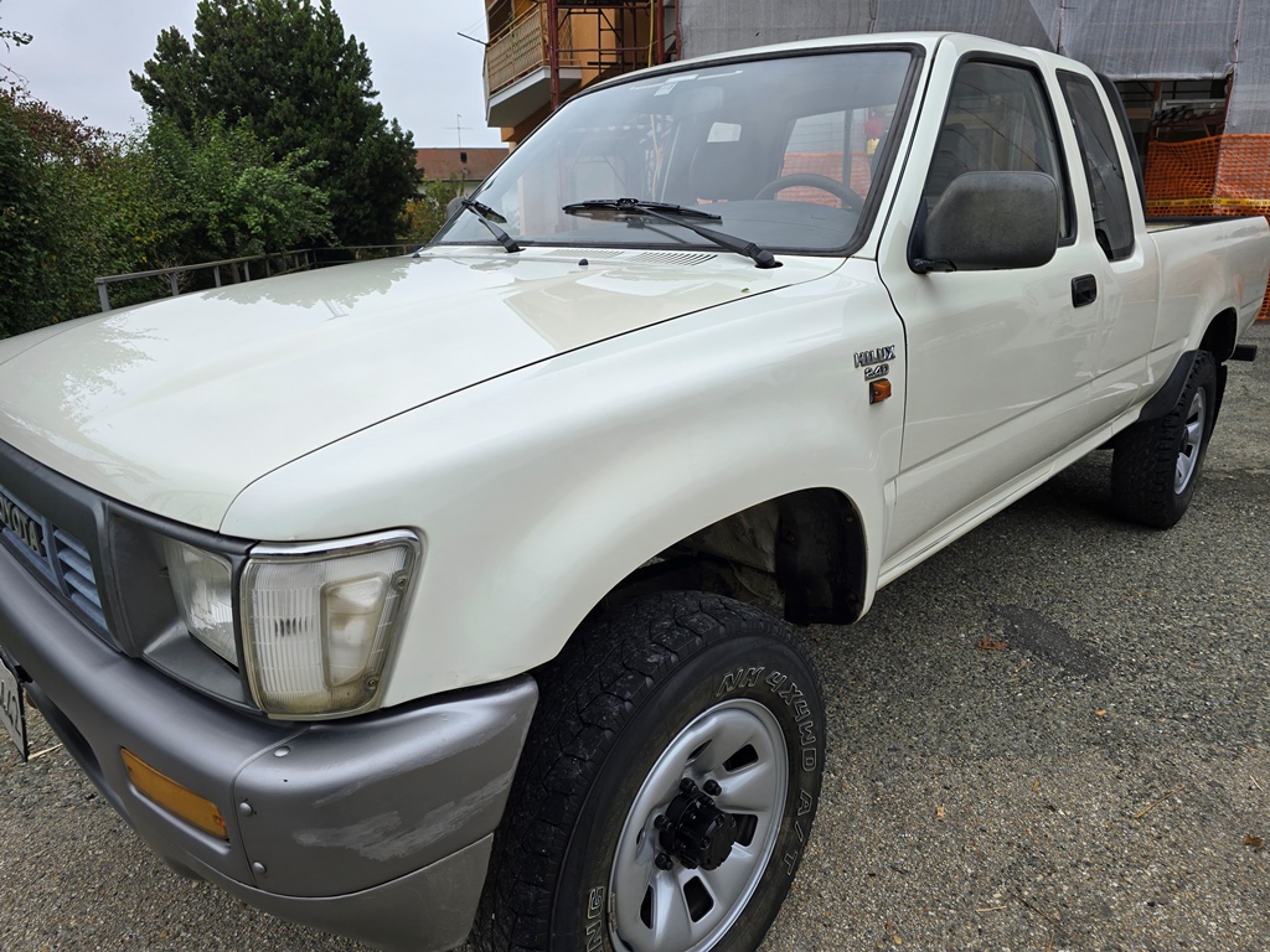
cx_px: 635
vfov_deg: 58.9
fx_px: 844
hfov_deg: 73.9
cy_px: 476
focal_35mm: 23
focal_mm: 6.3
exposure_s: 1/191
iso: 12
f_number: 1.7
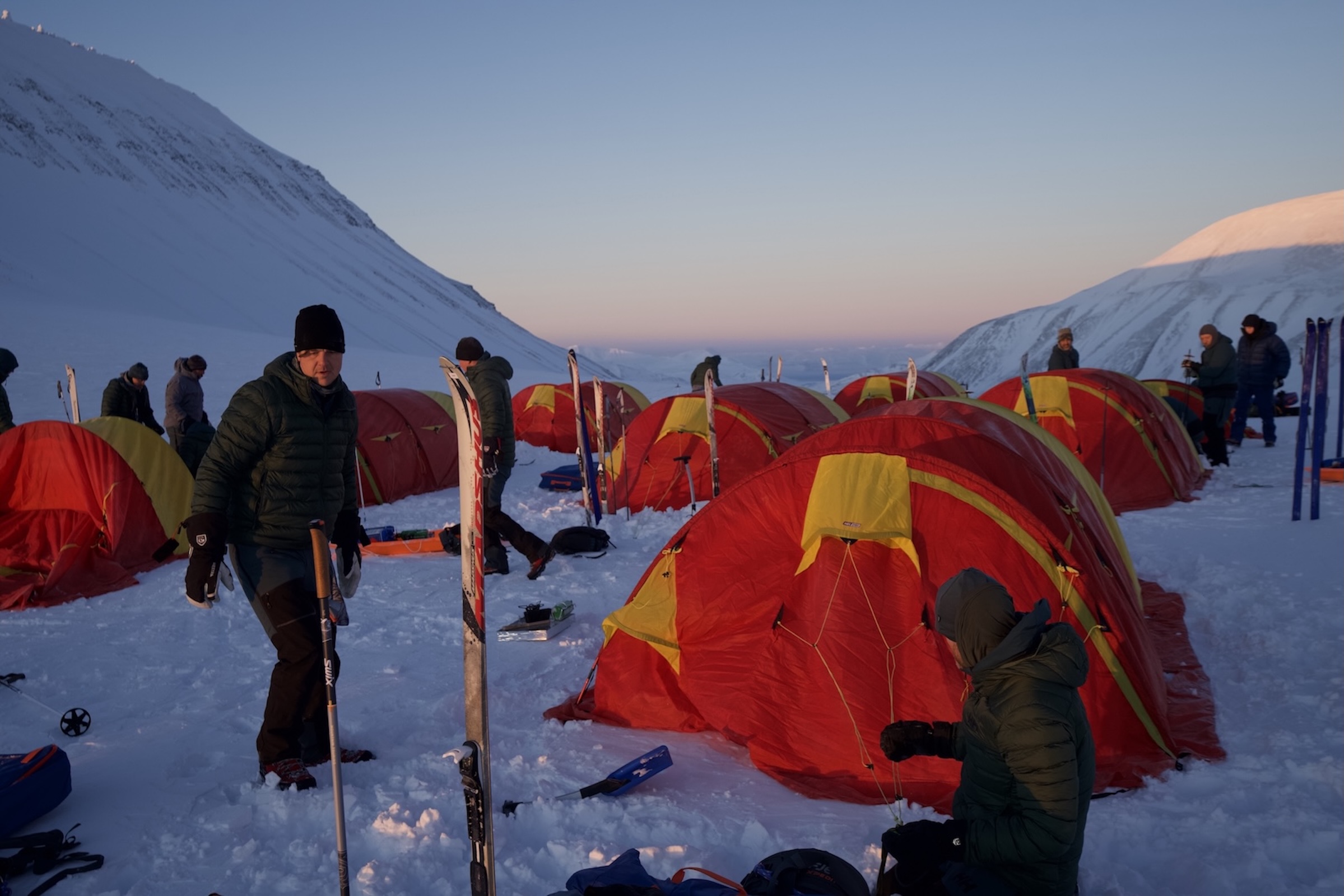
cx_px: 672
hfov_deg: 54.4
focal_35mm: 35
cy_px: 448
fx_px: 1307
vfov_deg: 37.9
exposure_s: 1/320
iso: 500
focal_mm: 35
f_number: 6.3
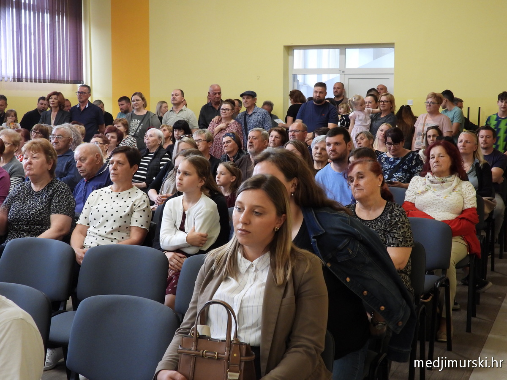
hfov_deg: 34.9
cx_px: 254
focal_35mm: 55
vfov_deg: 26.6
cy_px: 190
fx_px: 806
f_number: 3.5
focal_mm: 9.8
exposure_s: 1/20
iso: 400
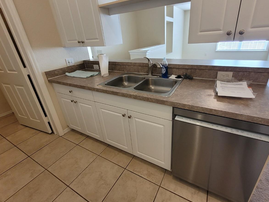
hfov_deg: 94.4
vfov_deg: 78.0
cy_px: 94
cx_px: 143
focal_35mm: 16
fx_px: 124
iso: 100
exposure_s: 1/60
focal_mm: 1.74
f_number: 2.2
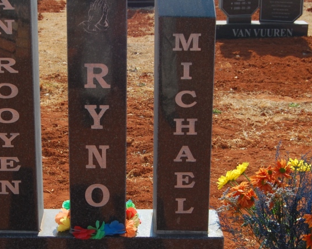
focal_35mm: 79
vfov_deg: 19.4
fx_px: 730
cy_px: 116
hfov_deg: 24.0
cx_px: 102
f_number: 7.1
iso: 400
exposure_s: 1/800
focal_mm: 30
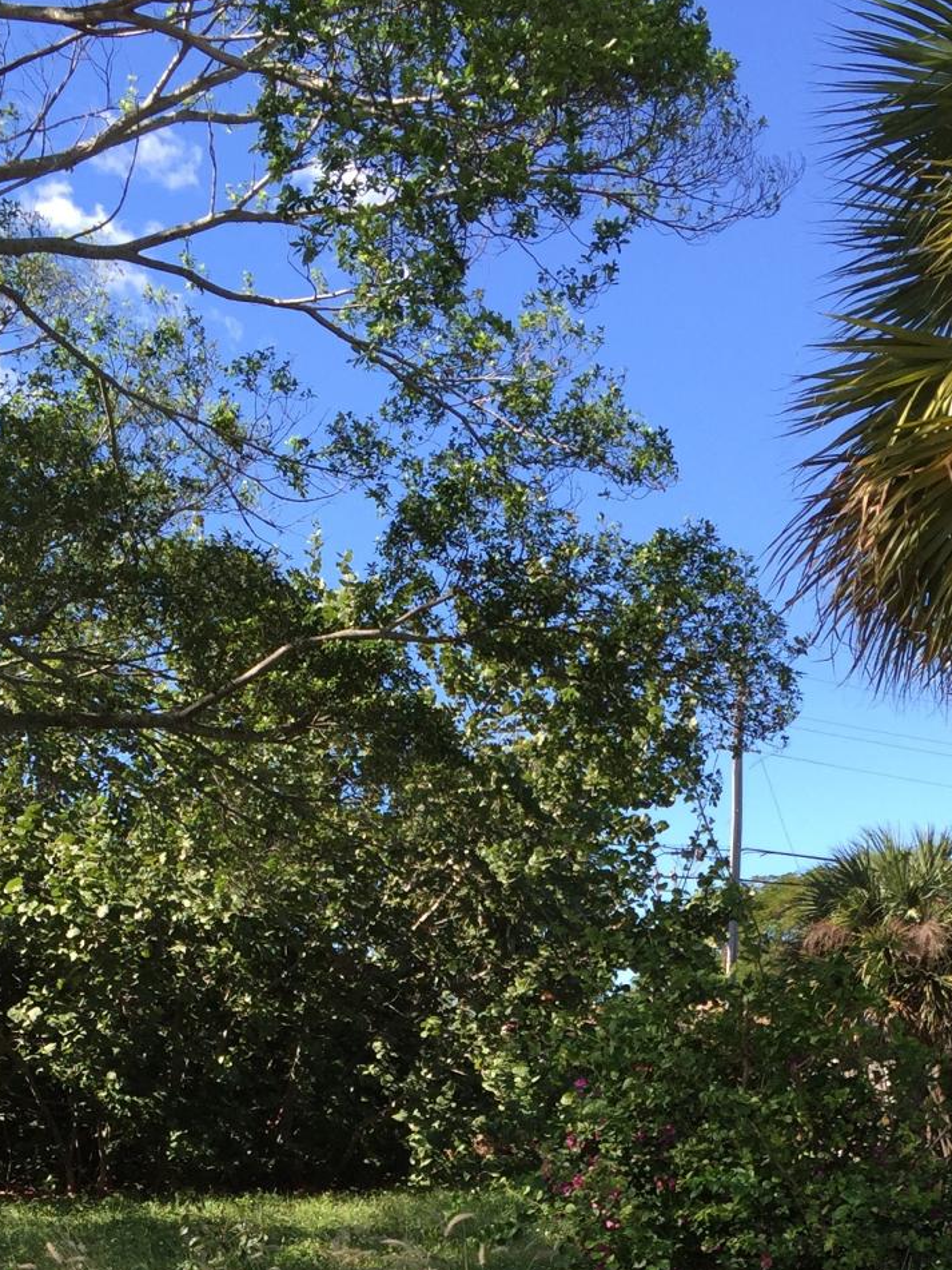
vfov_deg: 29.5
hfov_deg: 24.0
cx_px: 479
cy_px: 1278
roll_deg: +0.3
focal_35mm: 61
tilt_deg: -1.4
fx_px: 2237
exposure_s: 1/706
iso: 32
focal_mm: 4.15
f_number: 2.2
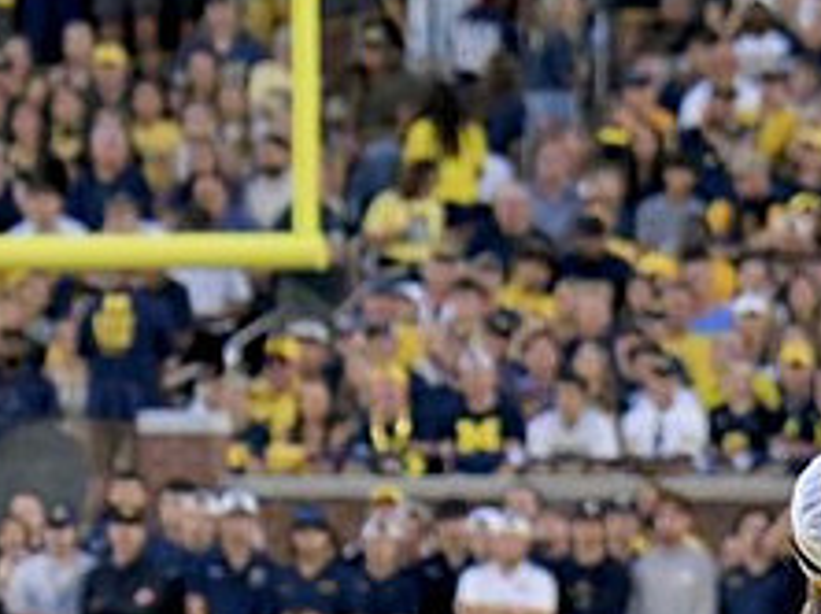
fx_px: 16087
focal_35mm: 679
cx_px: 762
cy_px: 671
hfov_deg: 2.9
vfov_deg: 2.2
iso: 3200
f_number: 5.3
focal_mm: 180
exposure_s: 1/1000
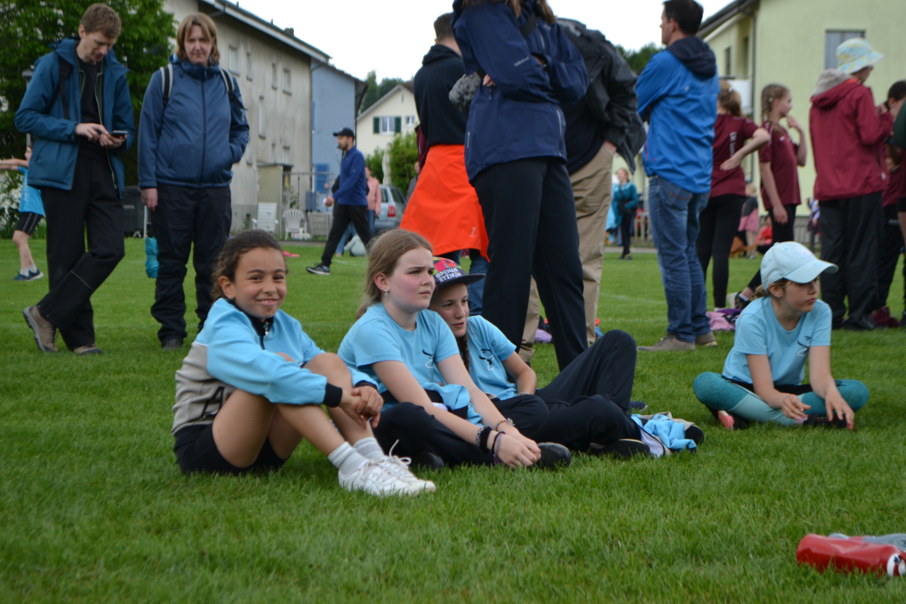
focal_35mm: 82
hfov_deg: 24.6
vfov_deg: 16.6
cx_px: 453
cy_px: 302
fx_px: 2076
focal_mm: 55
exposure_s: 1/125
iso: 220
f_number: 5.6
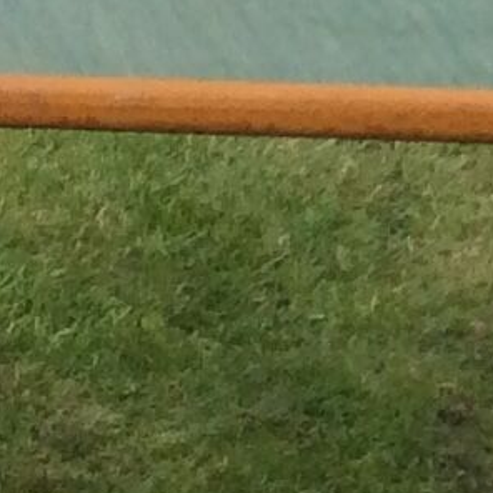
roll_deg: +2.5
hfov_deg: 6.4
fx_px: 3980
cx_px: -1071
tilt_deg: -34.6
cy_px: 823
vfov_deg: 6.9
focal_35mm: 247
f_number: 2.4
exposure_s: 1/100
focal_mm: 3.3
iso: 32
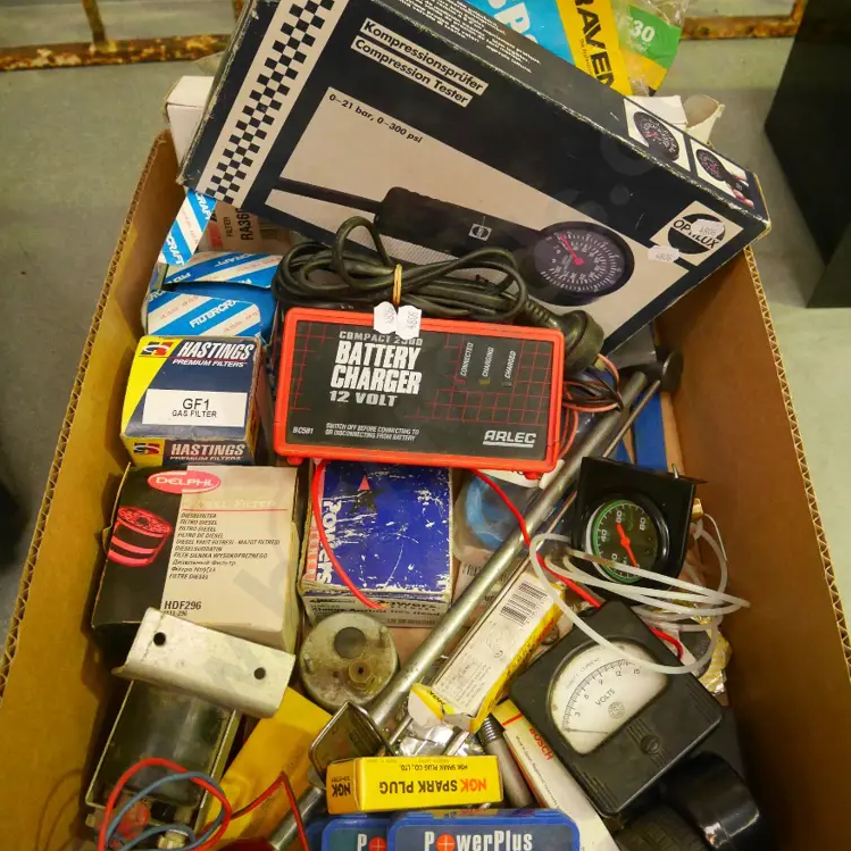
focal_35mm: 29
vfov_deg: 55.6
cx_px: 436
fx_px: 807
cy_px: 403
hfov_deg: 55.6
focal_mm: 12
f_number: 3.7
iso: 3200
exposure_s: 1/160
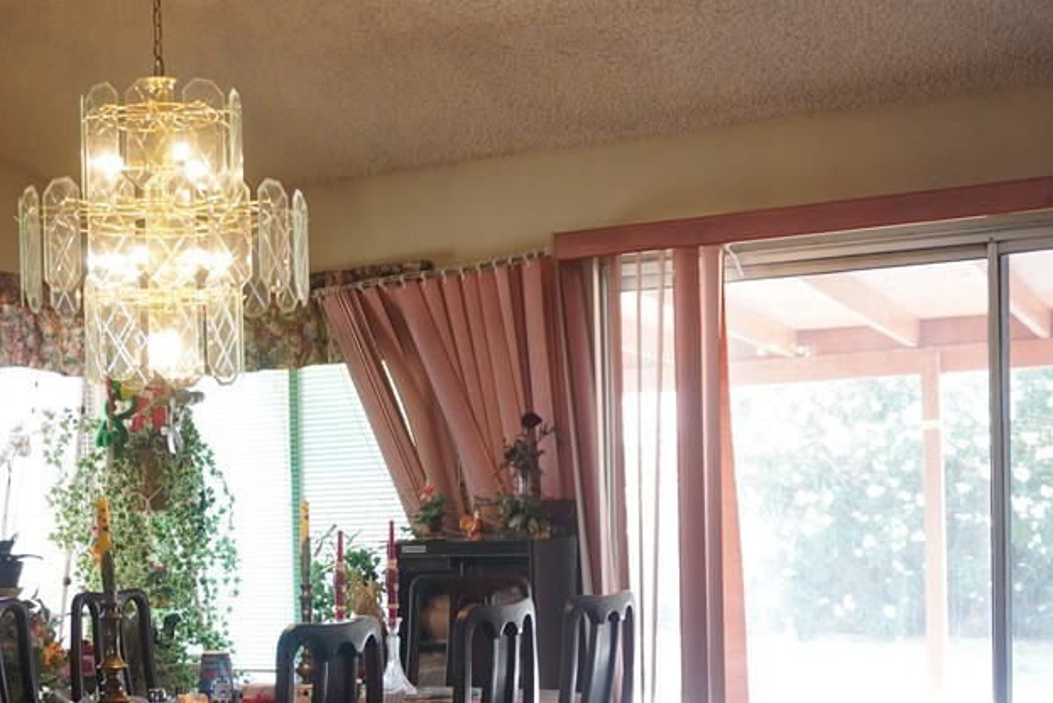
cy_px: 571
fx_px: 1606
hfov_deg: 35.6
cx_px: 282
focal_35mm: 55
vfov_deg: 24.3
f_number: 4
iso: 1250
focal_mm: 21
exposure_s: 1/160
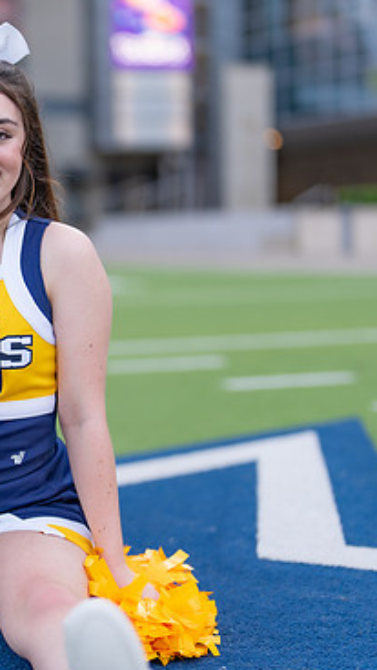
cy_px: 344
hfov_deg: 13.2
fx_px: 1599
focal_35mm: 90
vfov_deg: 23.7
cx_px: -18
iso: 100
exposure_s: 1/500
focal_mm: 50
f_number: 1.2
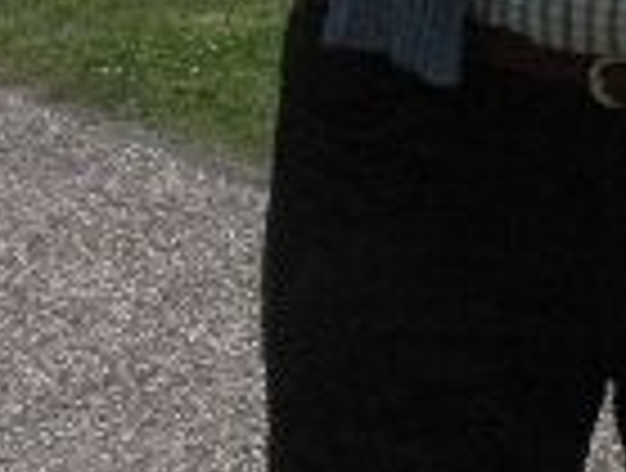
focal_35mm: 155
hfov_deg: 11.7
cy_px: -198
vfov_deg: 9.4
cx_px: 1153
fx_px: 2810
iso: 400
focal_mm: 4.7
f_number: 2.8
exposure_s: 1/250
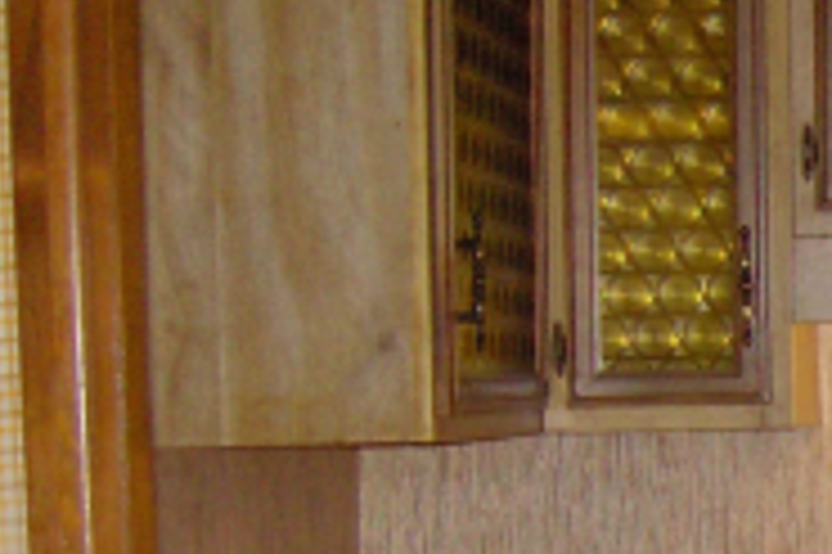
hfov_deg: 14.0
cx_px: 1475
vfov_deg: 10.0
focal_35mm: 131
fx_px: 3025
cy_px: 896
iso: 100
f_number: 2.8
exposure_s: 1/60
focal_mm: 7.5
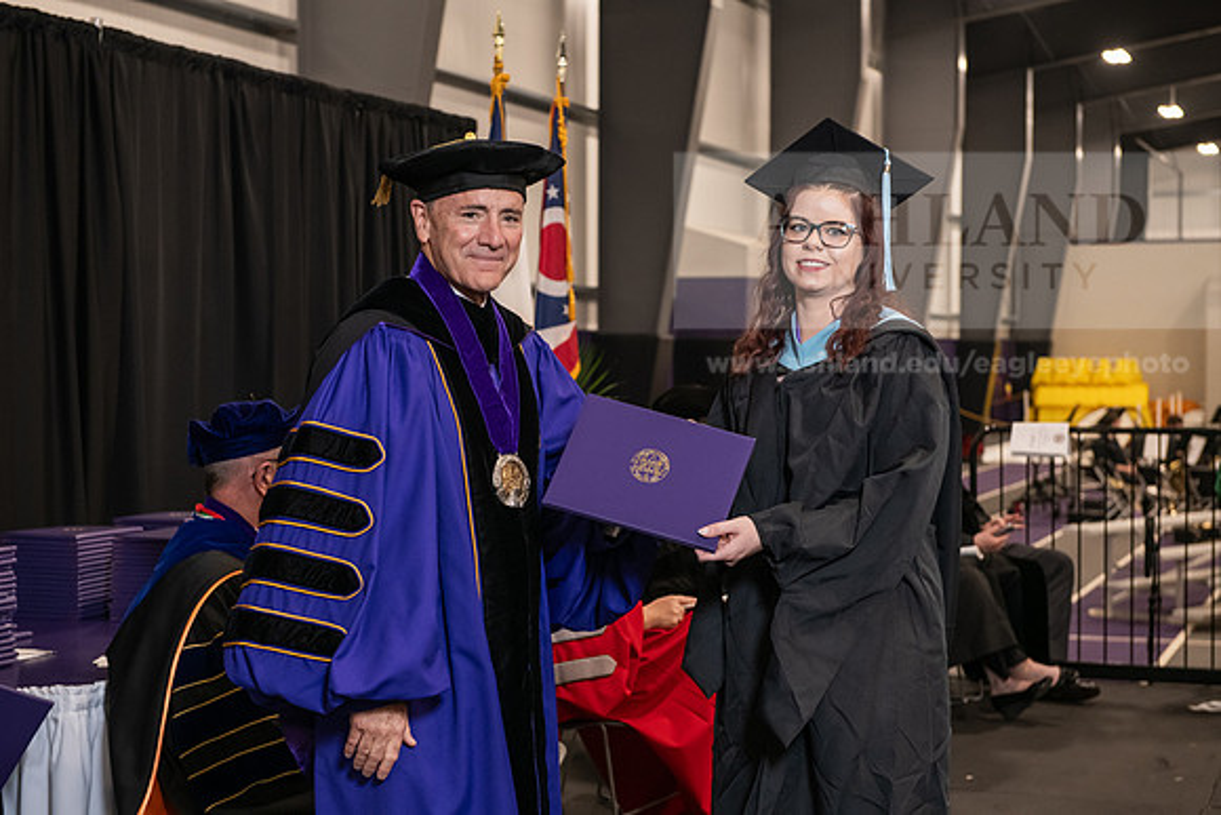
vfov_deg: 20.6
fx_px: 2239
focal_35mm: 66
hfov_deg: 30.5
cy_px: 408
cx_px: 610
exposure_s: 1/125
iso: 2000
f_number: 5
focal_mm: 66
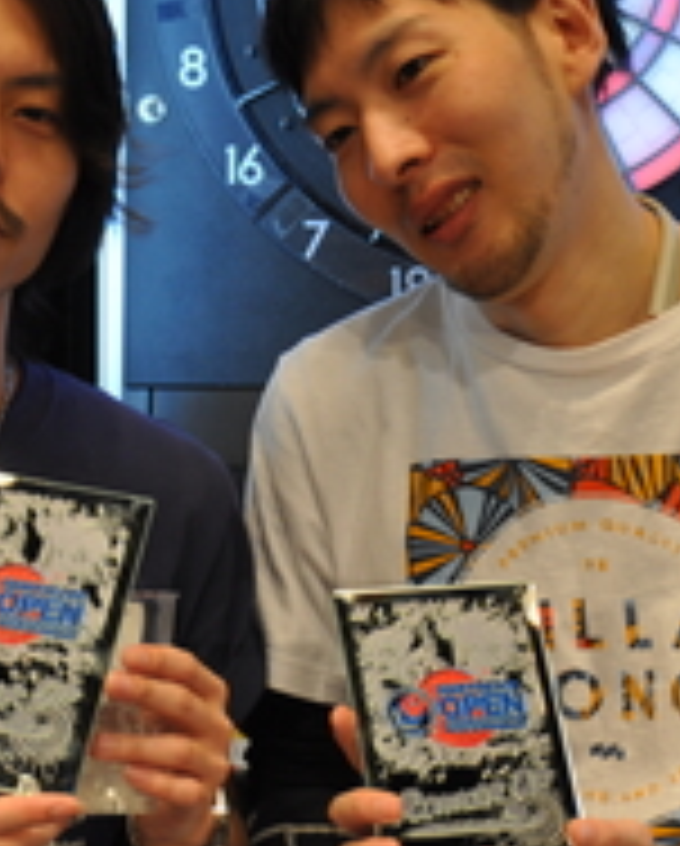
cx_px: 230
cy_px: 414
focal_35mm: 135
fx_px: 3388
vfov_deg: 14.2
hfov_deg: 11.4
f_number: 4.5
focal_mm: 40
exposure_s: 1/15
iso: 400
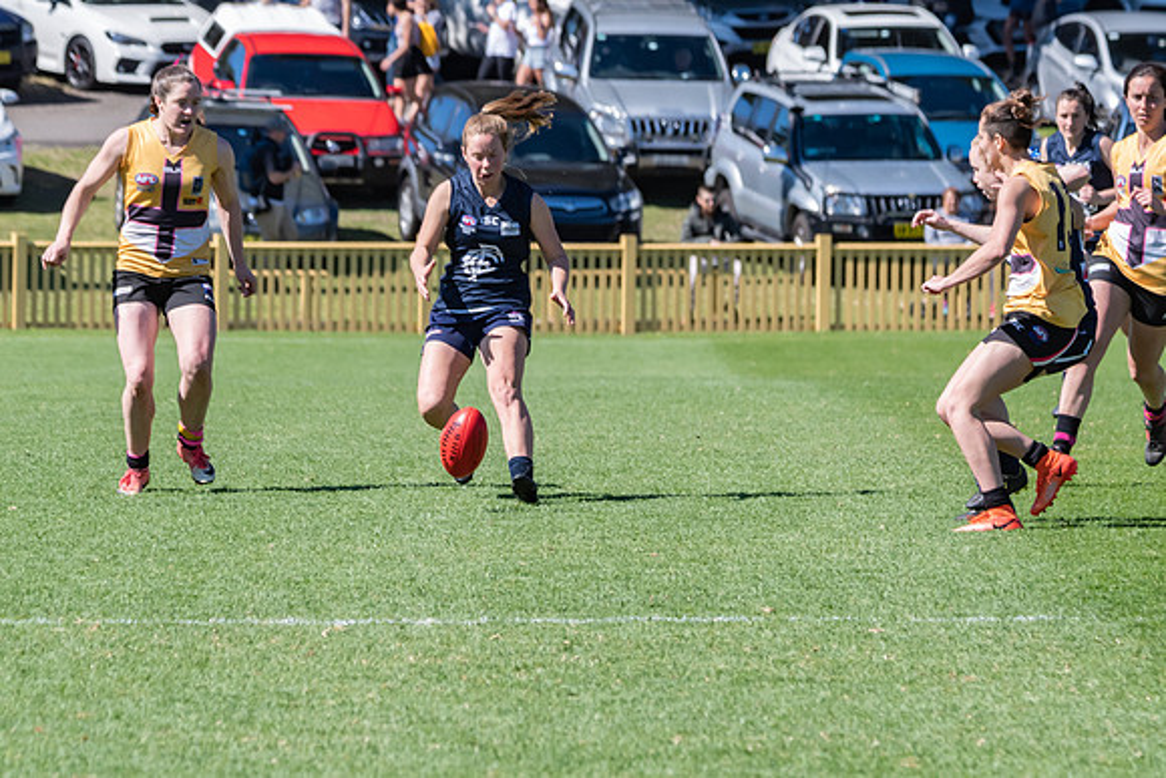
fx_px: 13967
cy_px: 424
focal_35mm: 431
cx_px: 530
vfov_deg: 3.2
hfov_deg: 4.8
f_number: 10
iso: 800
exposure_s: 1/1600
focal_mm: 260
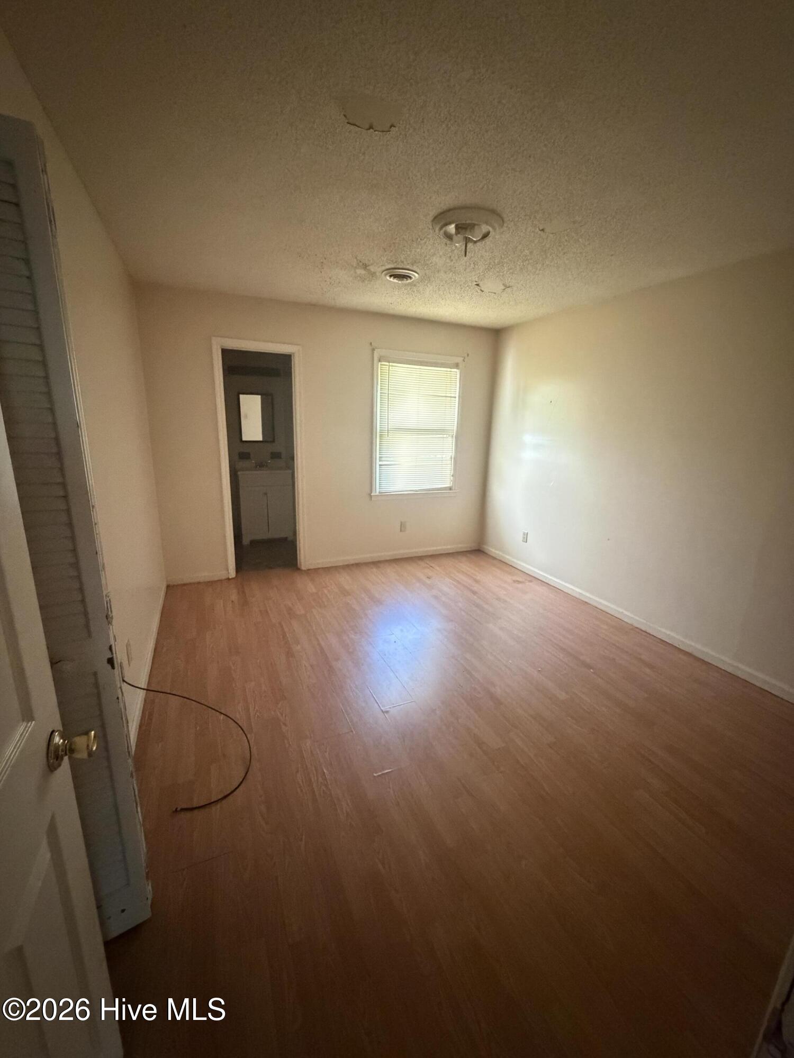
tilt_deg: -13.9
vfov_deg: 102.1
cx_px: 397
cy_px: 529
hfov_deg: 85.7
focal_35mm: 14
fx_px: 428
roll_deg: -1.9
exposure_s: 1/59
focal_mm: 2.22
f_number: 2.2
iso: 1250
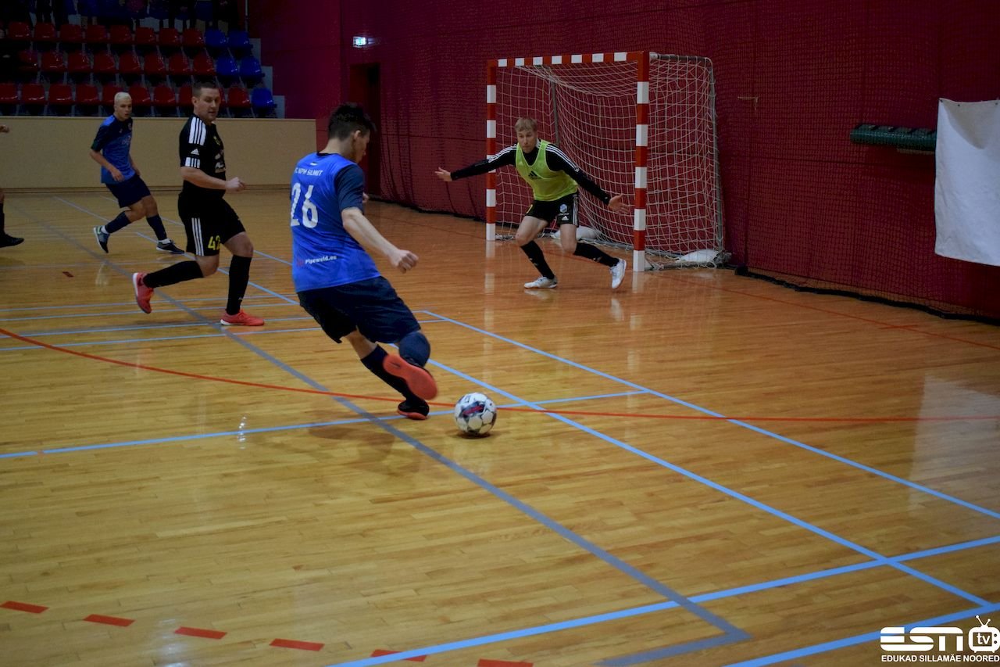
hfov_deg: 43.6
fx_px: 1250
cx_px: 500
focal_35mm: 45
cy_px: 334
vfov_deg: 29.9
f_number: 4.2
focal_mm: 30
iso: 5000
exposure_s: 1/500
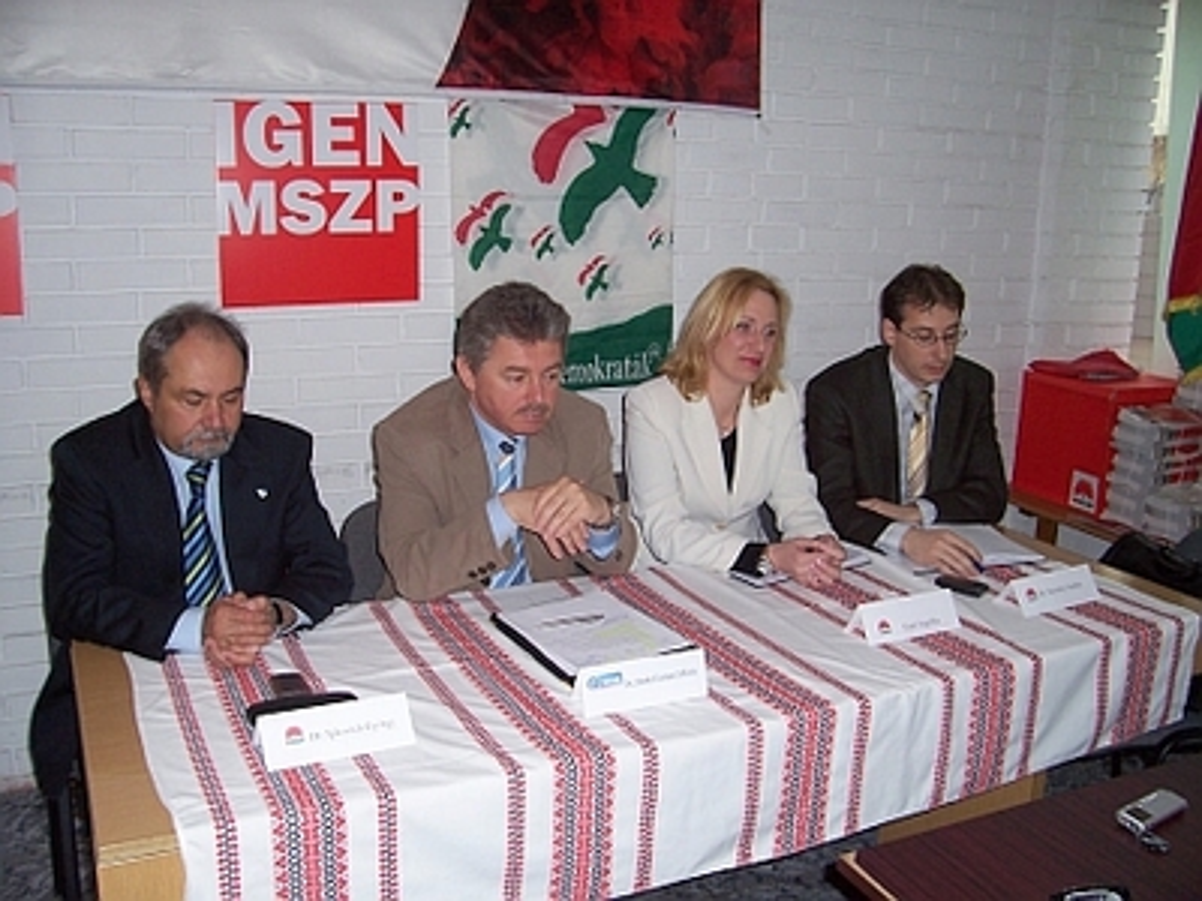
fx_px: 1181
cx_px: 601
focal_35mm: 34
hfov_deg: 54.0
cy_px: 450
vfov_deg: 41.8
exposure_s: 1/60
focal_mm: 5.6
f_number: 2.7
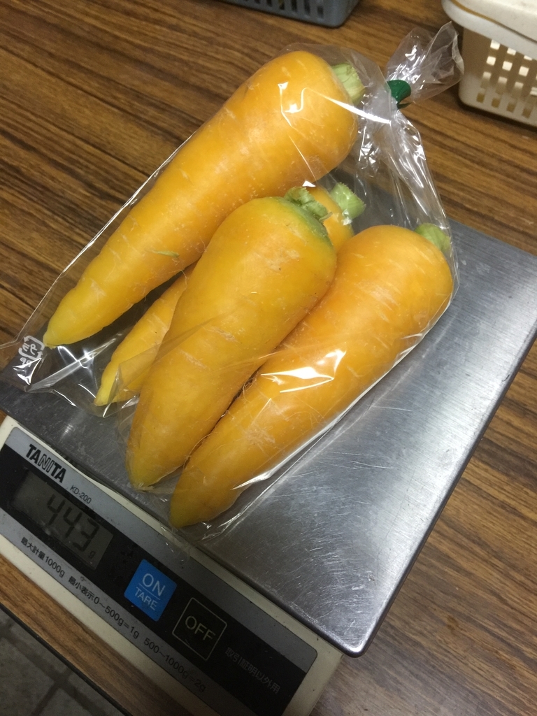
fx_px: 600
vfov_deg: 61.7
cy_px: 358
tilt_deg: -61.3
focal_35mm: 29
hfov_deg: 48.2
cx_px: 268
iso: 125
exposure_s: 1/15
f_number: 2.2
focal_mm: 4.15
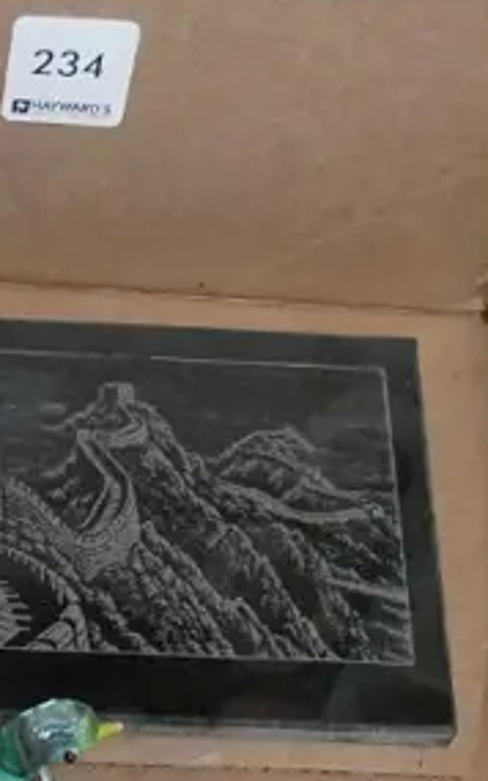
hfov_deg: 12.7
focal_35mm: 99
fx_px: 2108
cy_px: 1222
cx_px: -200
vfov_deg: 18.3
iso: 3200
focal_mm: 13
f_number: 4
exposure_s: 1/60
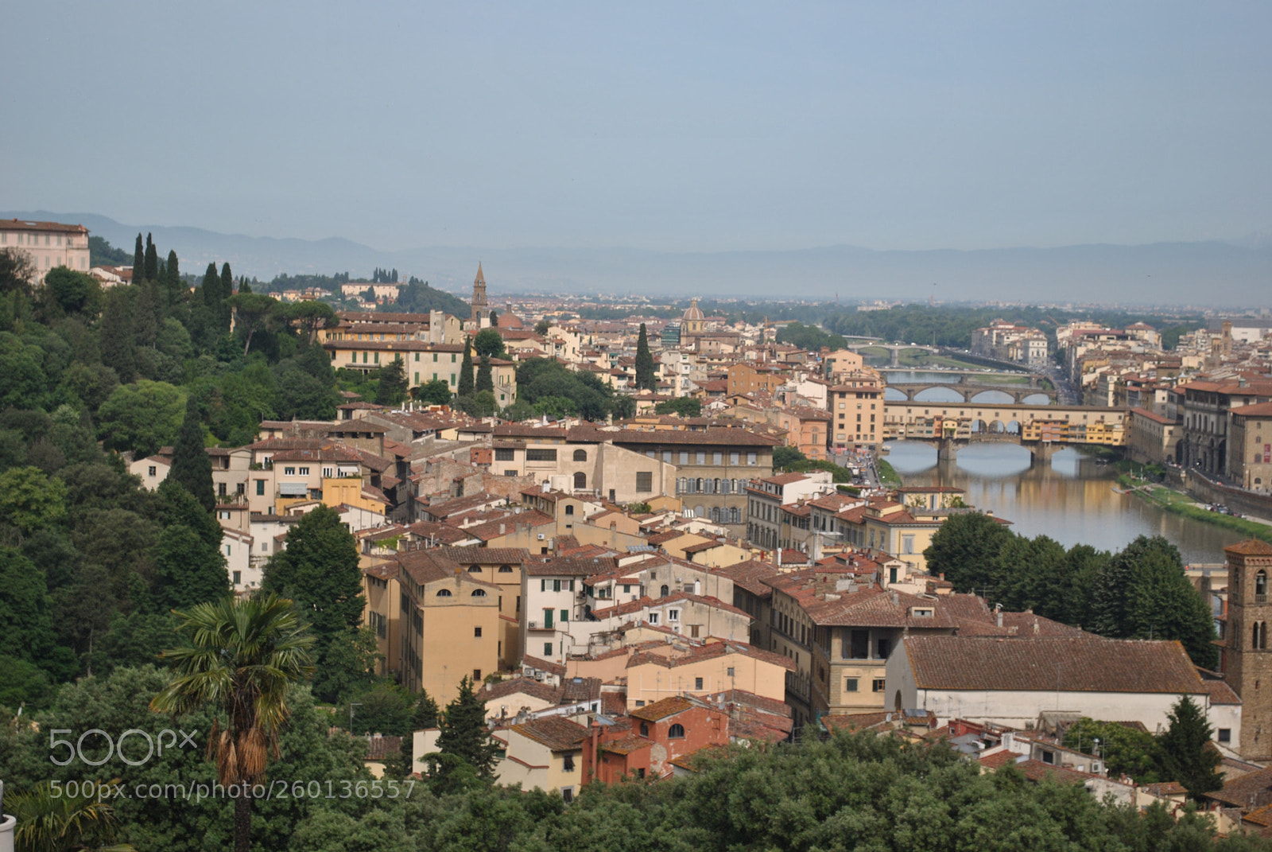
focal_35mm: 75
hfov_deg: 27.0
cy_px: 426
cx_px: 636
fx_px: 2653
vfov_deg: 18.2
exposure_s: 1/400
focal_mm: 50
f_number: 5.6
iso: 200
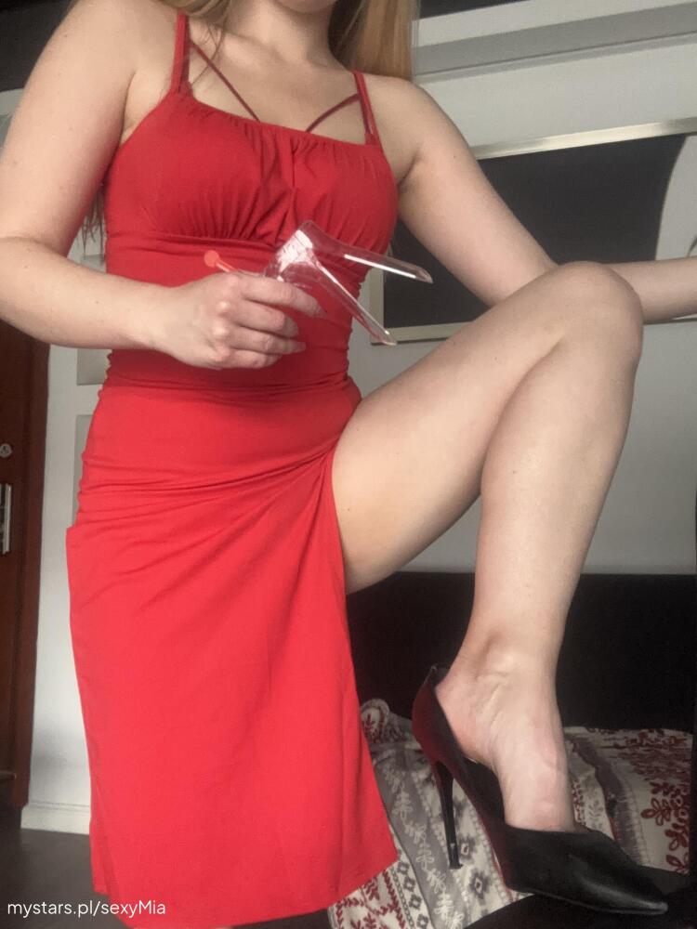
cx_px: 348
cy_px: 464
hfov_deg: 46.8
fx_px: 805
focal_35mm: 30
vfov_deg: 60.0
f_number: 1.9
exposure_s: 1/50
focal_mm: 2.69
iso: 200
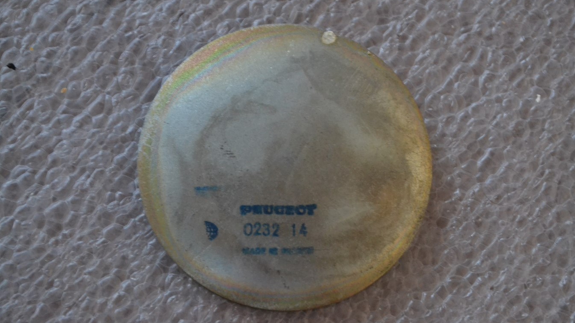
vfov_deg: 15.3
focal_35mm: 79
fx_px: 1204
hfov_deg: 26.9
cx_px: 289
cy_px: 190
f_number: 5.6
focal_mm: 50
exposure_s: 1/15
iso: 3200
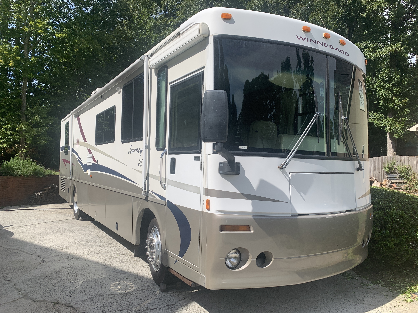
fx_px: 314
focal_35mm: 26
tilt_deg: +2.1
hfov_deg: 67.3
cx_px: 209
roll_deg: -0.5
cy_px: 156
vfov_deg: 53.1
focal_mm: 4.25
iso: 25
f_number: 1.8
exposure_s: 1/2257
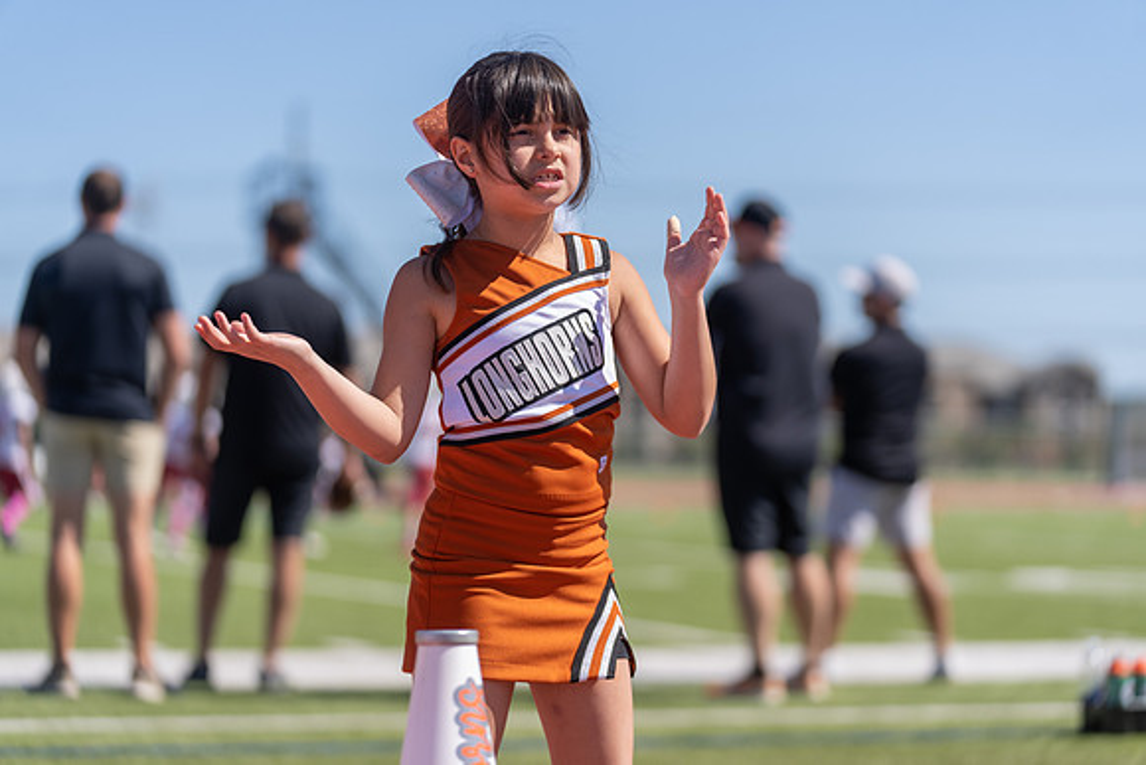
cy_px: 382
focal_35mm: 115
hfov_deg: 17.8
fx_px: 3662
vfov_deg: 11.9
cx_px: 573
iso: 100
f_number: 2.8
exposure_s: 1/1600
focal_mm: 115
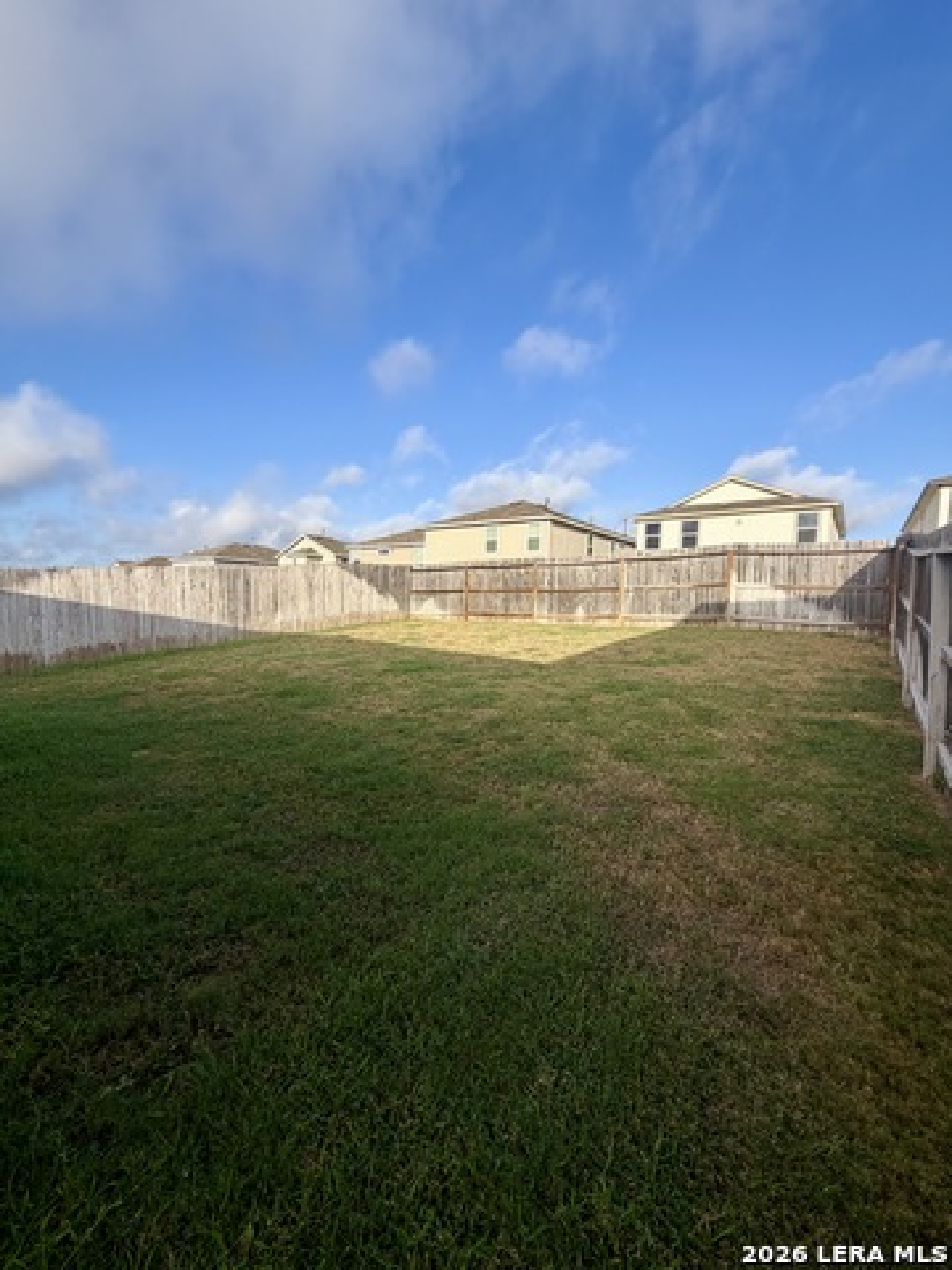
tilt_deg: -3.0
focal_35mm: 14
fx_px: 513
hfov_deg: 85.7
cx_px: 476
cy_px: 635
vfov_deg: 102.1
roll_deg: -1.8
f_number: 2.2
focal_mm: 2.22
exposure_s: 1/770
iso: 32
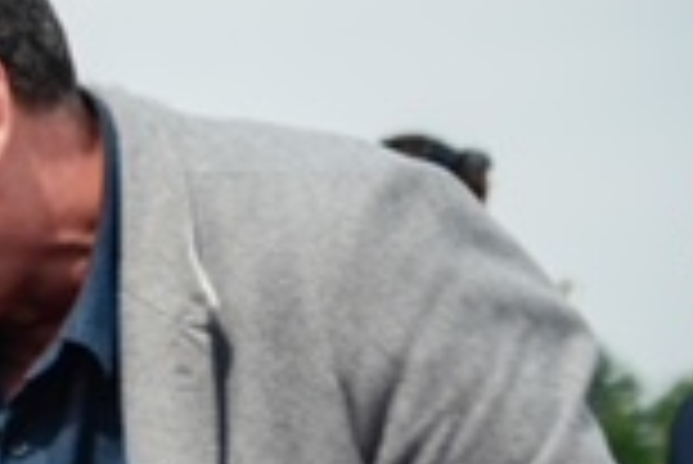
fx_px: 3834
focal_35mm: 199
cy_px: 842
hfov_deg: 9.6
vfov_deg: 6.7
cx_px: -698
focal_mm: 48
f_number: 2.8
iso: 400
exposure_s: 1/5000
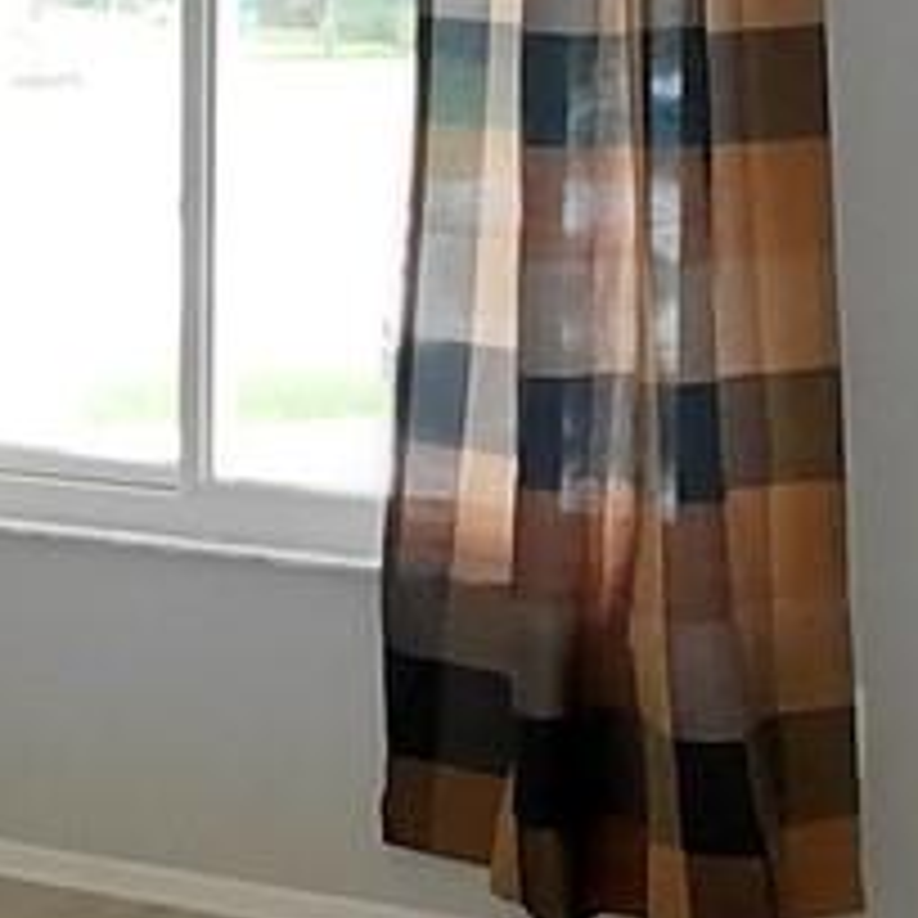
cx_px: 274
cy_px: 238
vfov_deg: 15.6
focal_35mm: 111
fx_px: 3330
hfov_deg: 15.6
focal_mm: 1.64
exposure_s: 1/60
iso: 160
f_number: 2.2
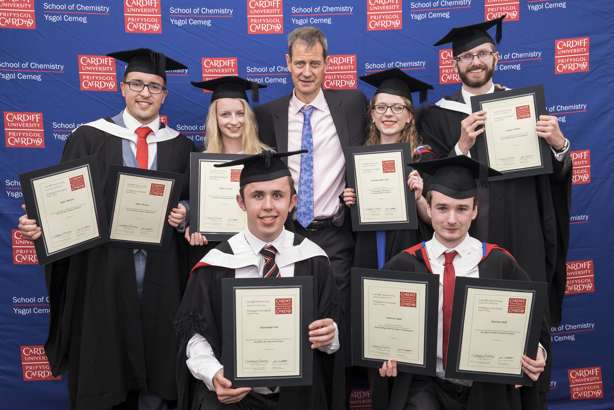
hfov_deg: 54.4
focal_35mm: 35
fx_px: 597
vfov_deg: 37.9
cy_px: 205
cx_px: 307
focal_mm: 23.3
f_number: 6.4
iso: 500
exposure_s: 1/125
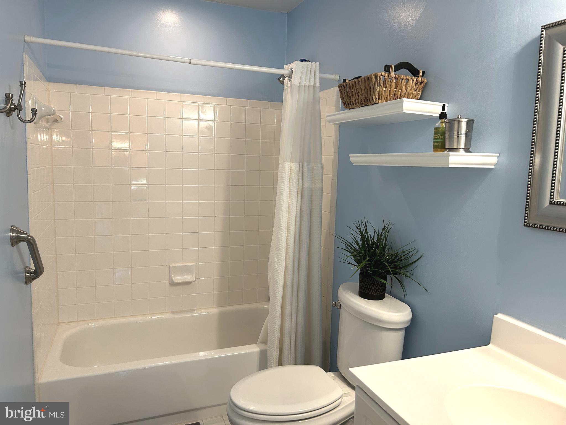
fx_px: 425
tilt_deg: -6.9
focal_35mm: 26
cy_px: 212
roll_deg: -1.4
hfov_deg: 67.3
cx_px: 283
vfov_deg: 53.1
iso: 125
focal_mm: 5.7
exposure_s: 1/120
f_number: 1.5
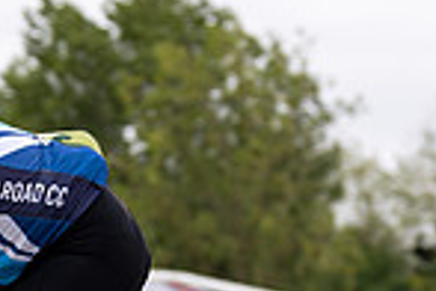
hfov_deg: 6.2
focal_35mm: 328
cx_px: -139
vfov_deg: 4.2
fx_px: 3972
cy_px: 295
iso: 100
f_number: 3.5
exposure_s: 1/800
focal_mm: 83
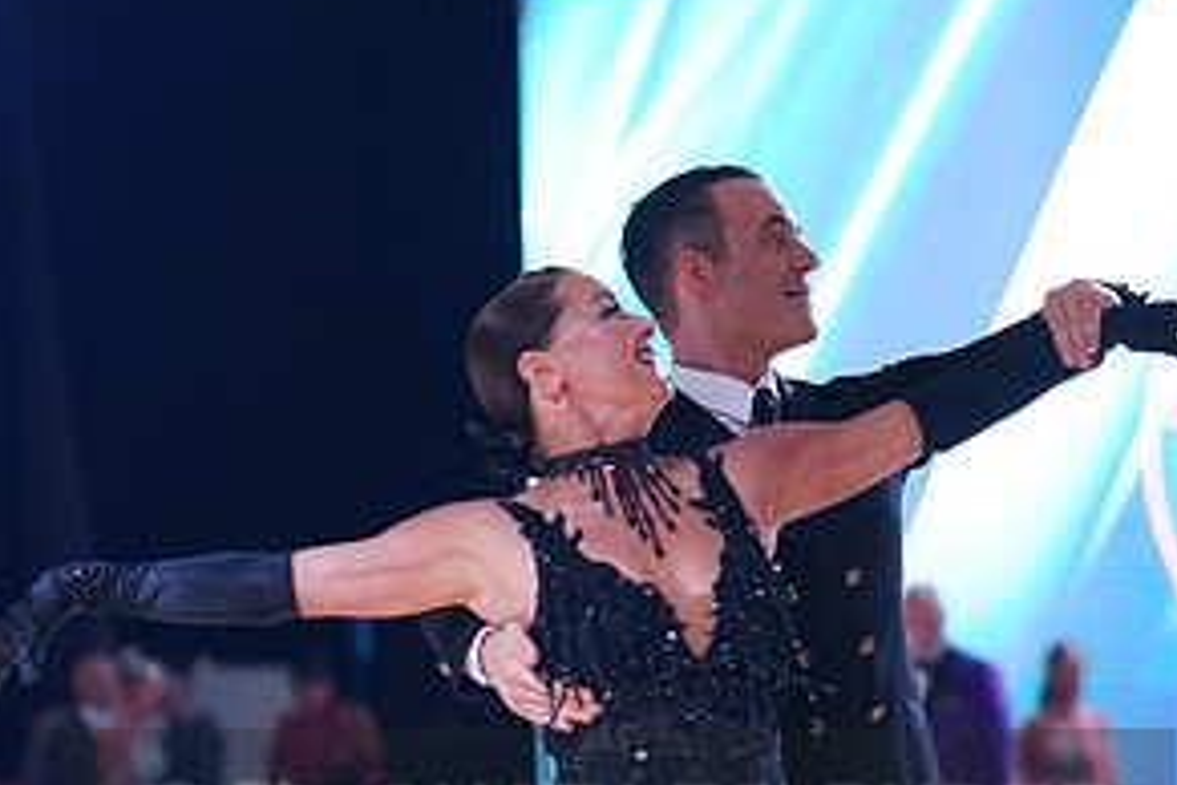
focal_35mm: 207
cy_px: 866
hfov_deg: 9.9
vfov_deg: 6.6
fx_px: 6767
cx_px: 621
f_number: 2.8
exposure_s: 1/500
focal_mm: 104
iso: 1250
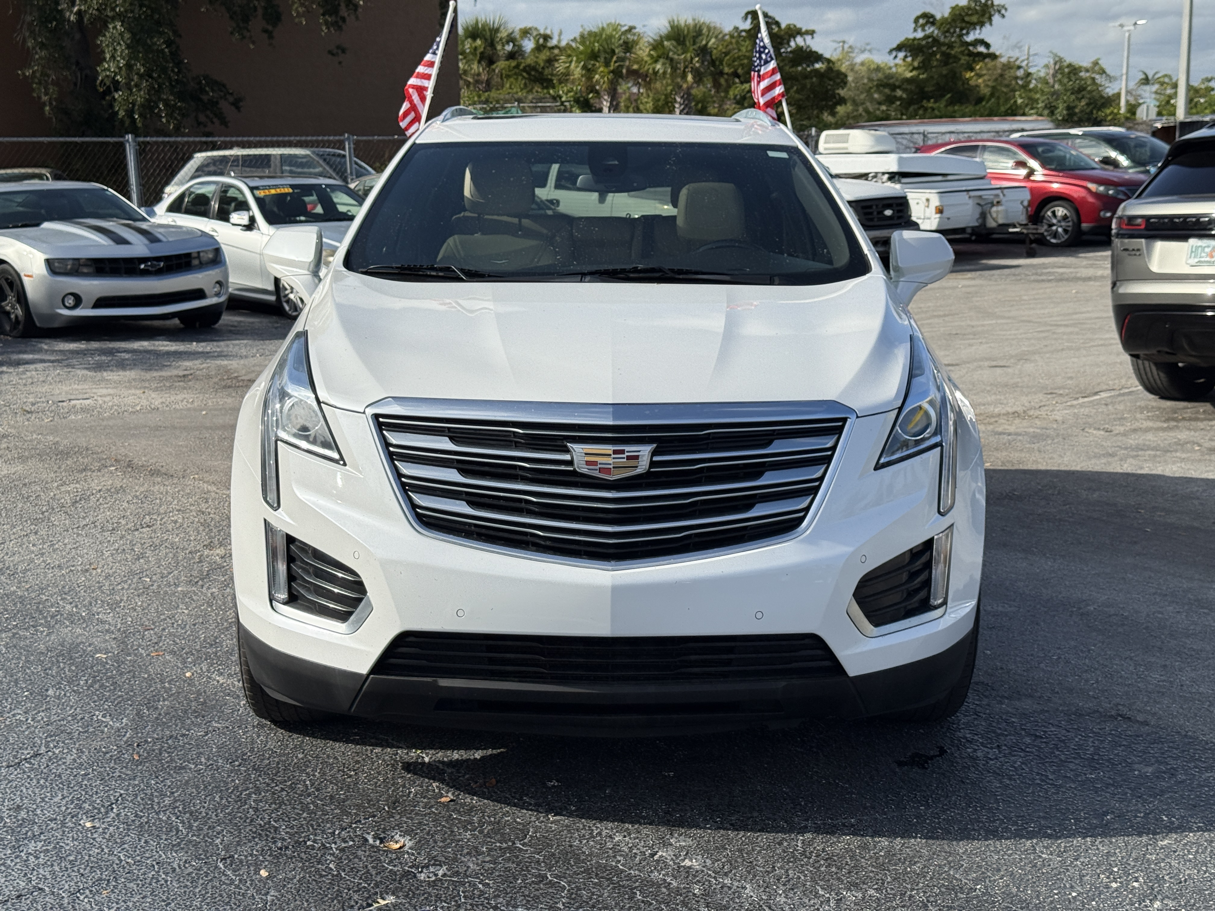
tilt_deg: -9.9
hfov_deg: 39.7
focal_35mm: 48
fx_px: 1685
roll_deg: +0.4
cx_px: 608
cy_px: 456
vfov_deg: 30.3
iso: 80
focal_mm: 6.76
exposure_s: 1/6024
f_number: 1.78
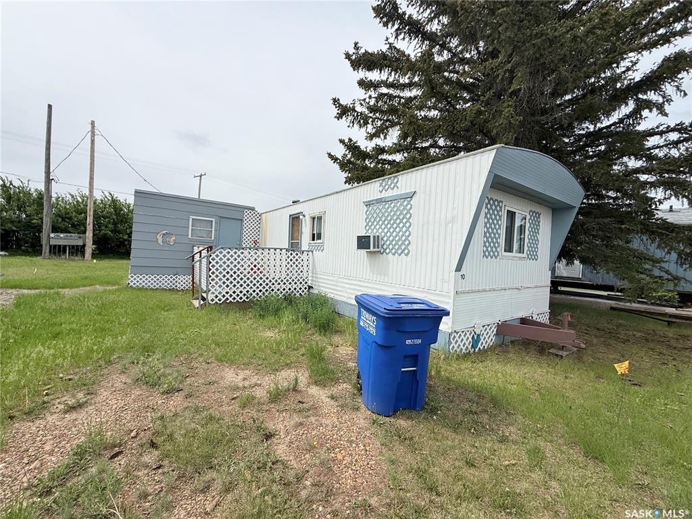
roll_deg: -3.0
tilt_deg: -1.5
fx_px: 280
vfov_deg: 85.7
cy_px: 260
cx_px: 346
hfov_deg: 102.1
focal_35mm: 14
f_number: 2.2
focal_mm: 2.22
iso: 50
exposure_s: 1/3891
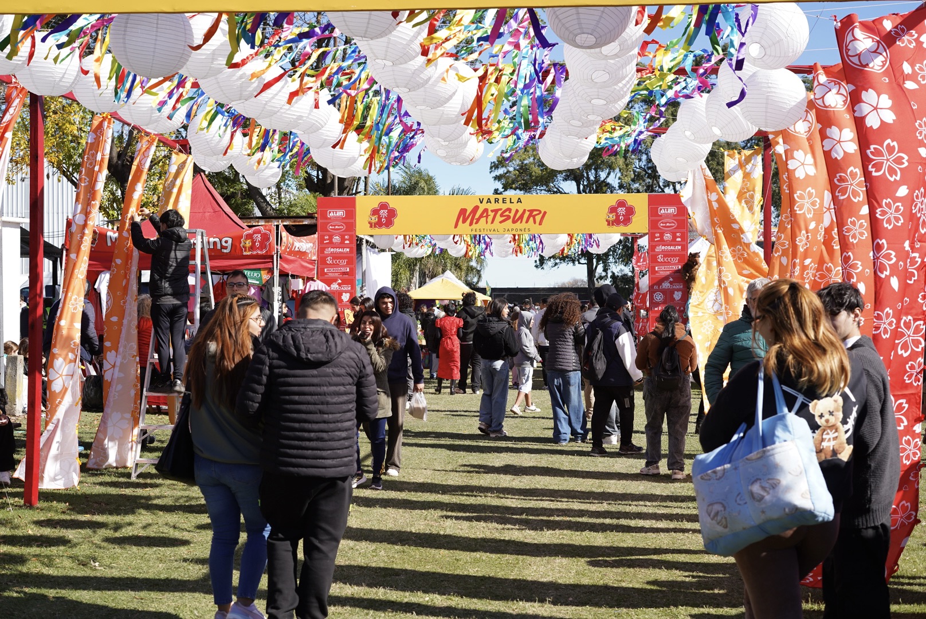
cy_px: 310
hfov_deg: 39.6
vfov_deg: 27.0
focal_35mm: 50
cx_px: 463
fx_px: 1287
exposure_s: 1/320
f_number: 5.6
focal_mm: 50
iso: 125
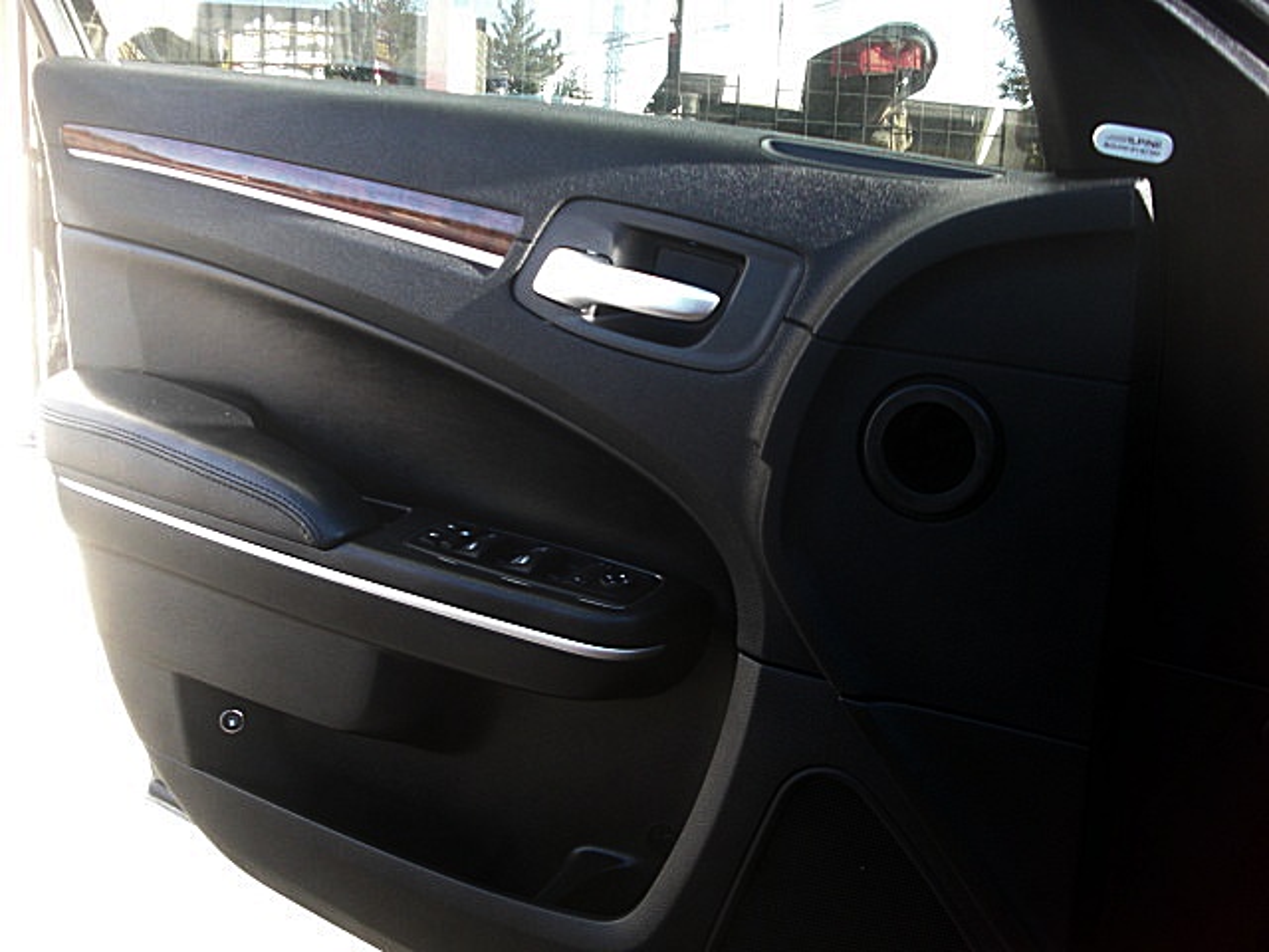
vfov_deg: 39.7
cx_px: 634
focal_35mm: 36
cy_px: 476
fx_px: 1320
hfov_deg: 51.4
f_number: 2.8
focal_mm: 6.3
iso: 100
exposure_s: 1/80
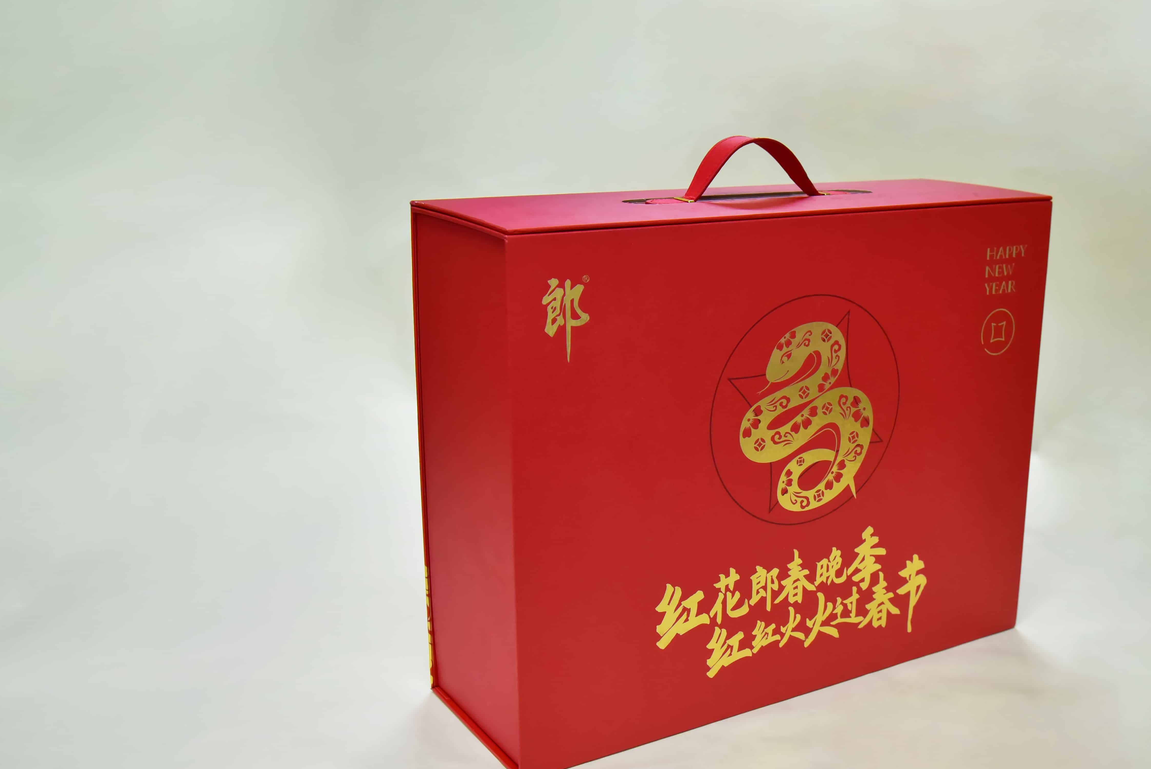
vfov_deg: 31.2
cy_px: 432
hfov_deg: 44.8
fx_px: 1375
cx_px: 752
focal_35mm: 43
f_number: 5.6
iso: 2500
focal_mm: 32
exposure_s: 1/50
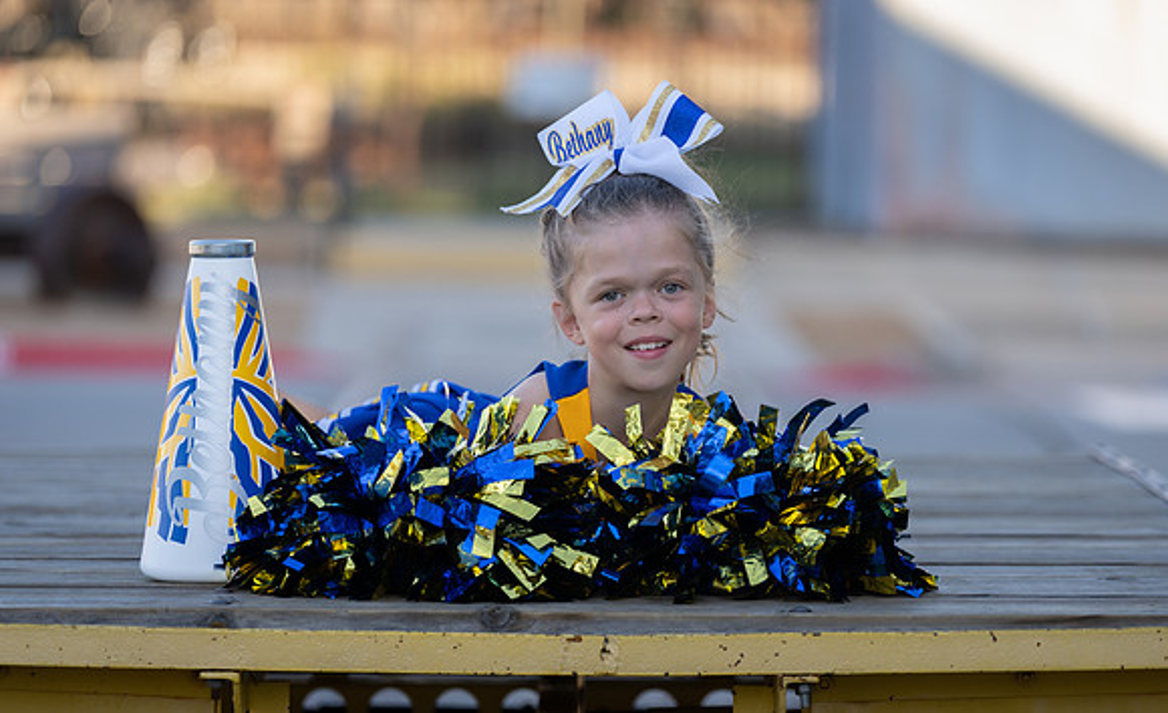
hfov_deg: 13.2
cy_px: 410
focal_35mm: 160
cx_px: 616
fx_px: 5047
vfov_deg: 8.1
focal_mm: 141
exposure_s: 1/320
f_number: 2.8
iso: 100
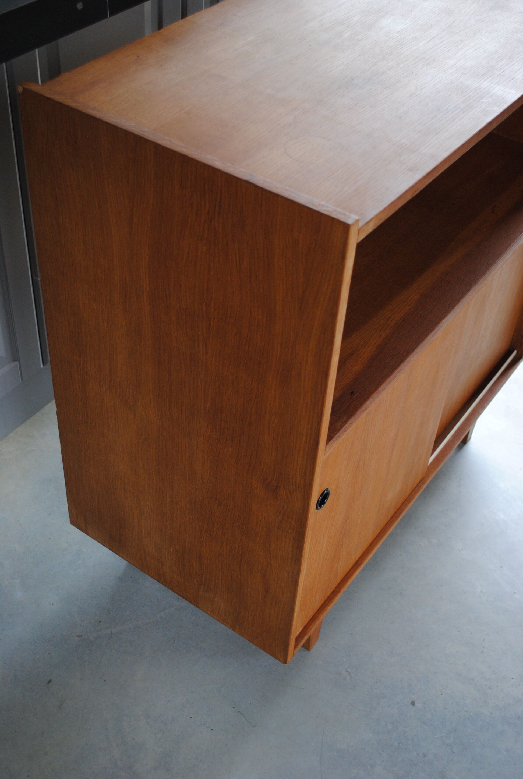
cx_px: 262
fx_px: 911
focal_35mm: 42
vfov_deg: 46.3
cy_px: 390
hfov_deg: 32.0
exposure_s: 1/30
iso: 450
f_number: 4.5
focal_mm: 28
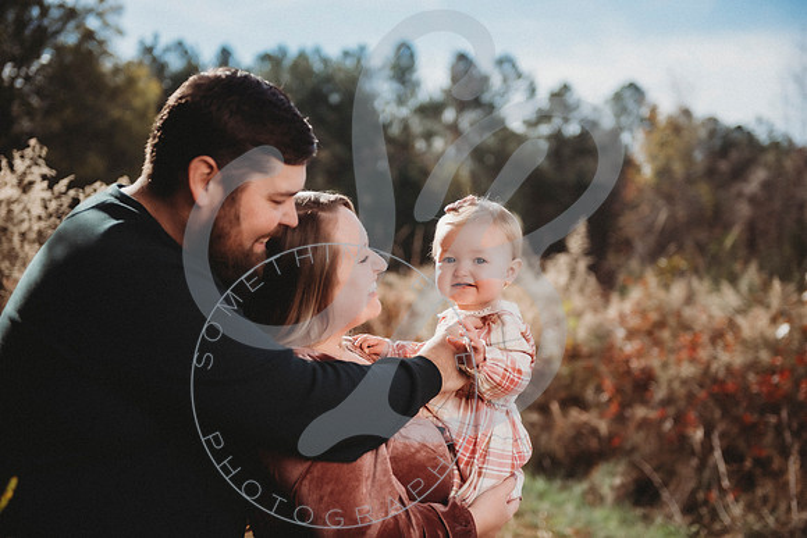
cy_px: 269
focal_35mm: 56
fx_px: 1256
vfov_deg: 24.2
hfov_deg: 35.6
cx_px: 404
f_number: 2.8
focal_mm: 56
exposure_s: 1/1250
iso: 100
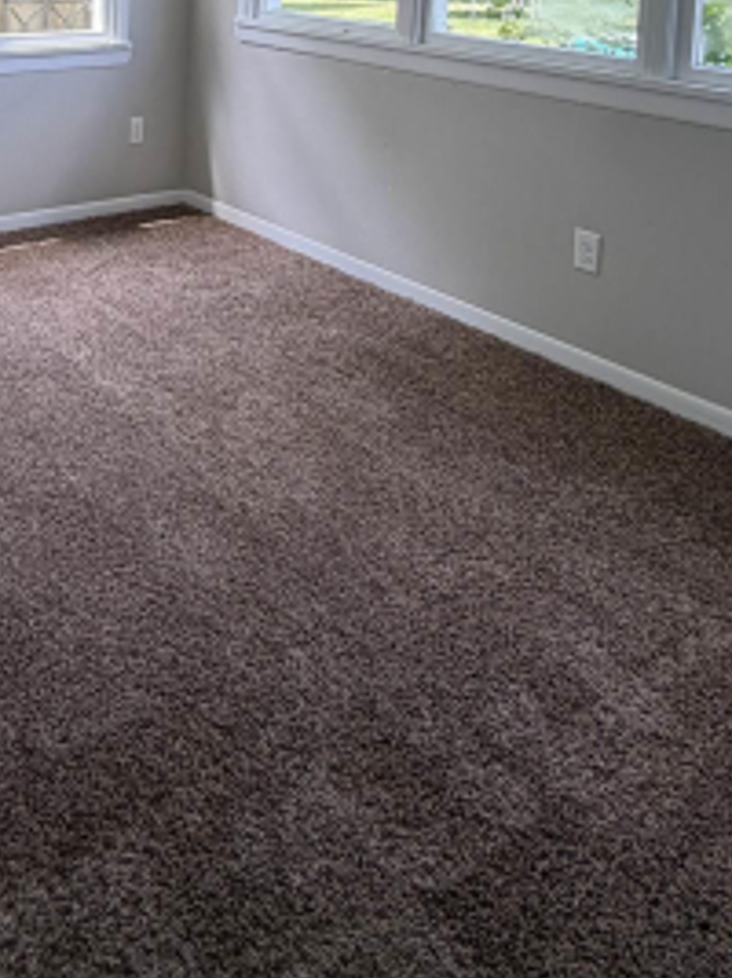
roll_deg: -1.8
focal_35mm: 35
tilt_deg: -4.8
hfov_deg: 37.8
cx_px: 66
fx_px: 988
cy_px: -2
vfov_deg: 44.6
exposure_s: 1/121
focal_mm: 2.22
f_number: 2.2
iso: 64
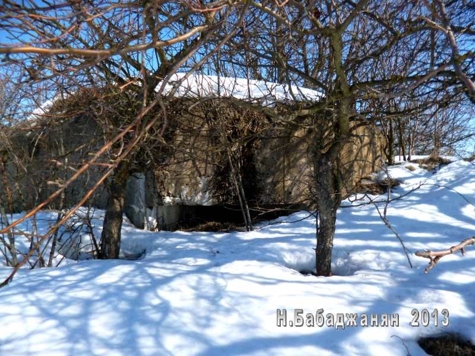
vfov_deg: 56.8
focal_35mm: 24
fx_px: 329
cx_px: 238
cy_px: 178
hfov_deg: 71.6
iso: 100
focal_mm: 4.3
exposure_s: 1/1300
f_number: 2.5
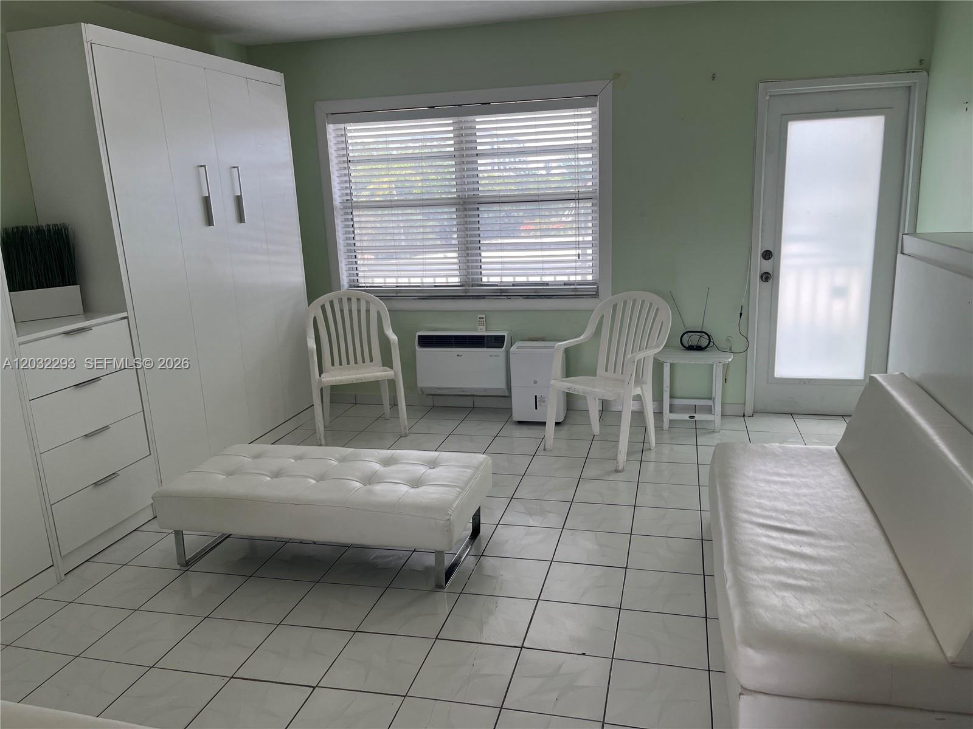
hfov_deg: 67.3
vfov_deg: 53.1
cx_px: 486
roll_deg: +2.8
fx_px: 731
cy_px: 364
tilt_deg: -14.3
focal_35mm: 26
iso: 40
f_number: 1.6
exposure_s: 1/278
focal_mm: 5.1
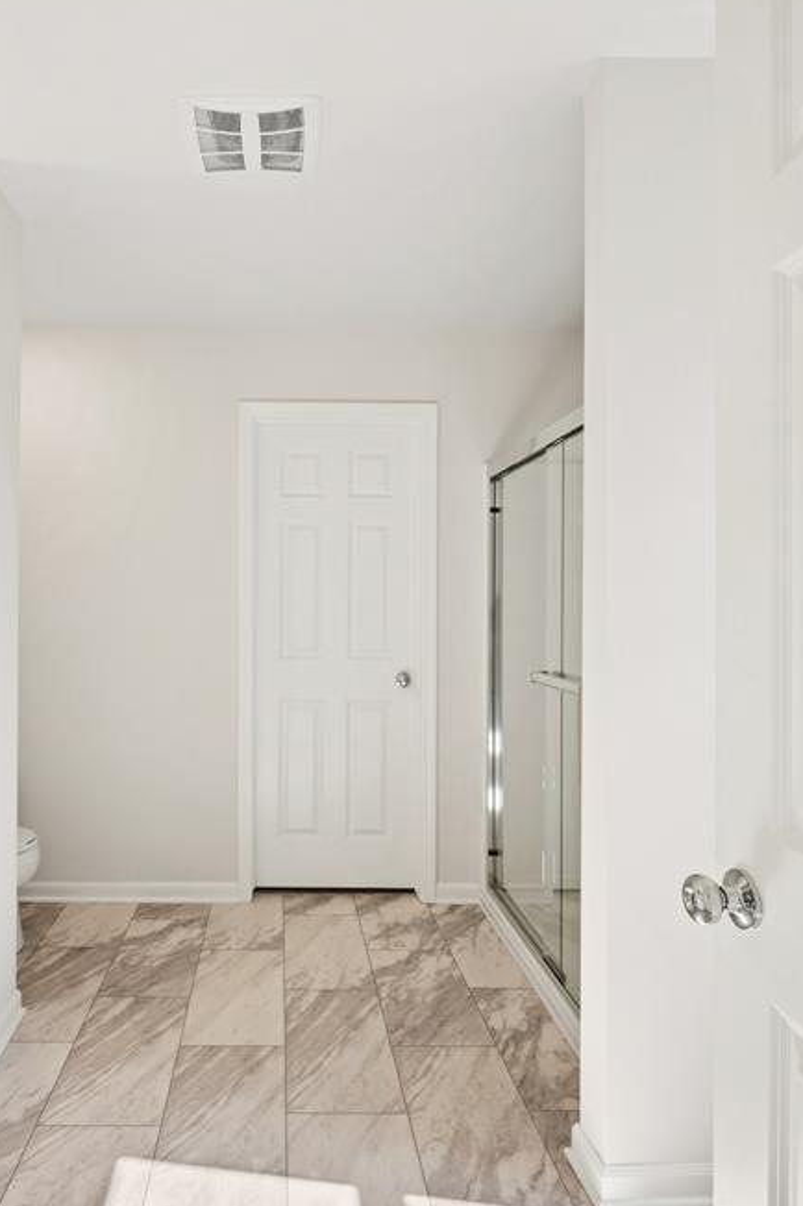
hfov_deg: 56.3
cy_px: 609
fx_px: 737
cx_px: 289
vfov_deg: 78.6
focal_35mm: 22
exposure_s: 1/4
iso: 64
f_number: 9
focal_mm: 14
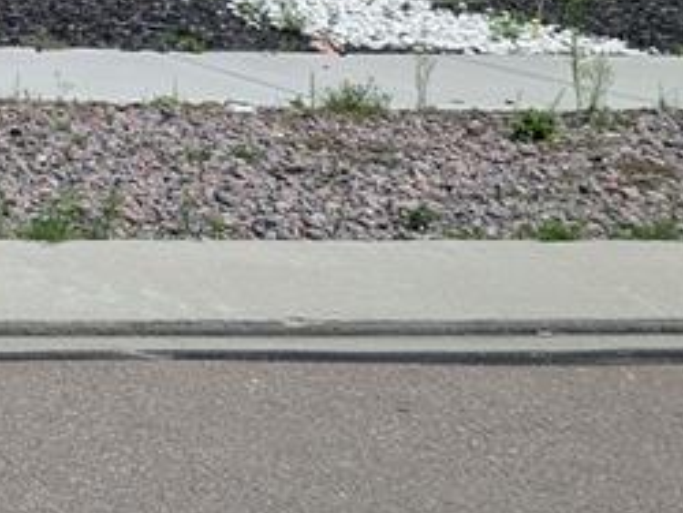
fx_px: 1935
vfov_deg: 14.0
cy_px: -306
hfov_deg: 16.2
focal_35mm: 98
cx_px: -612
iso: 20
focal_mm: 6.9
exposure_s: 1/1689
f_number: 1.68
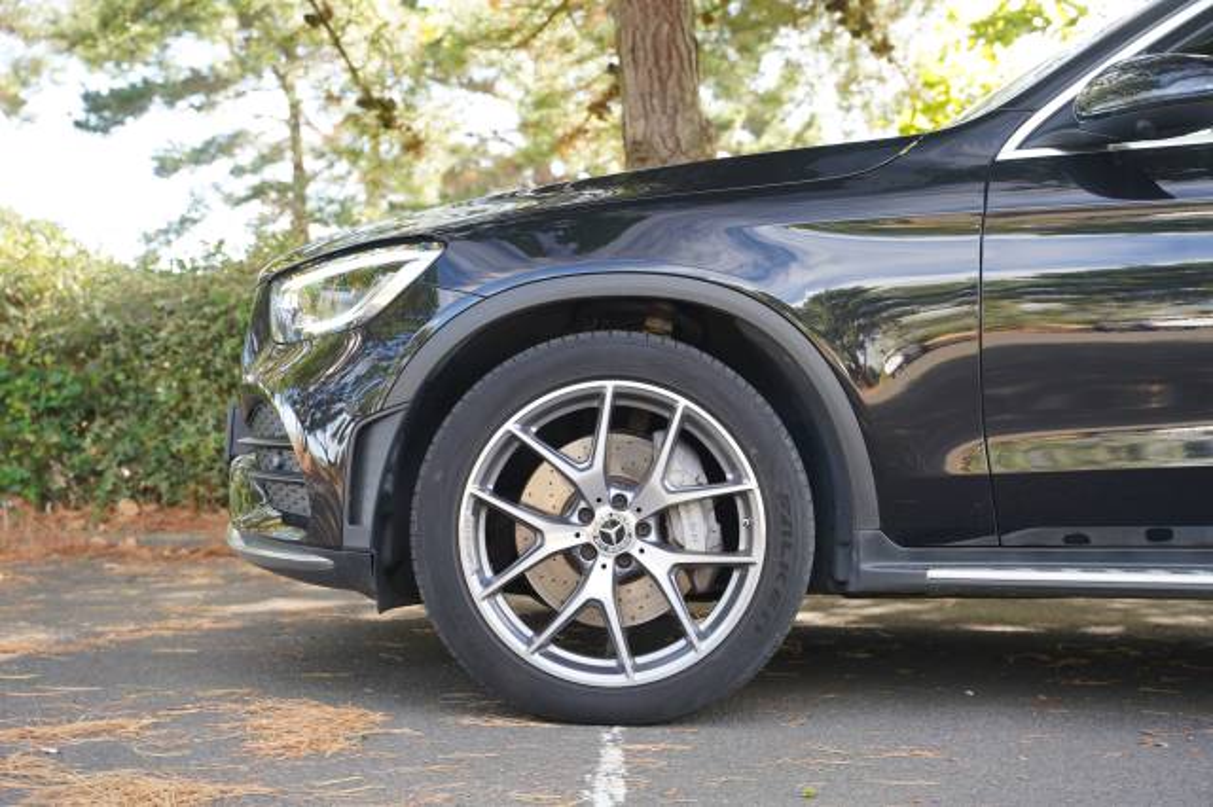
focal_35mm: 52
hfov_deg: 38.6
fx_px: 1734
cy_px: 404
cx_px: 606
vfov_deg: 26.2
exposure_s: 1/60
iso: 320
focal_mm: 51.5
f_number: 4
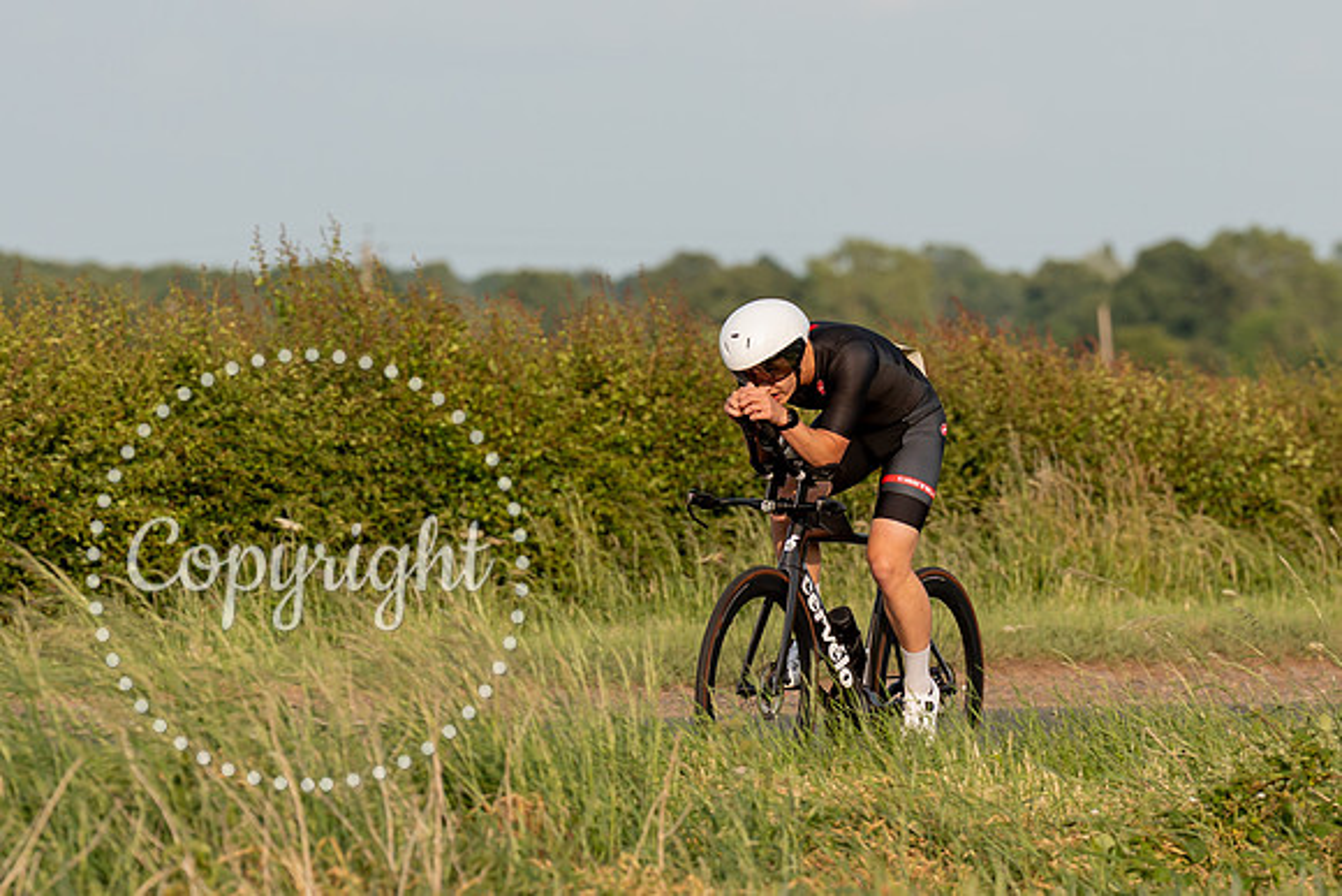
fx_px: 14936
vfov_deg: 3.4
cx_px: 815
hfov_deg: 5.1
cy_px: 606
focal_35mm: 401
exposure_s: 1/640
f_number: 4
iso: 100
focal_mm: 164
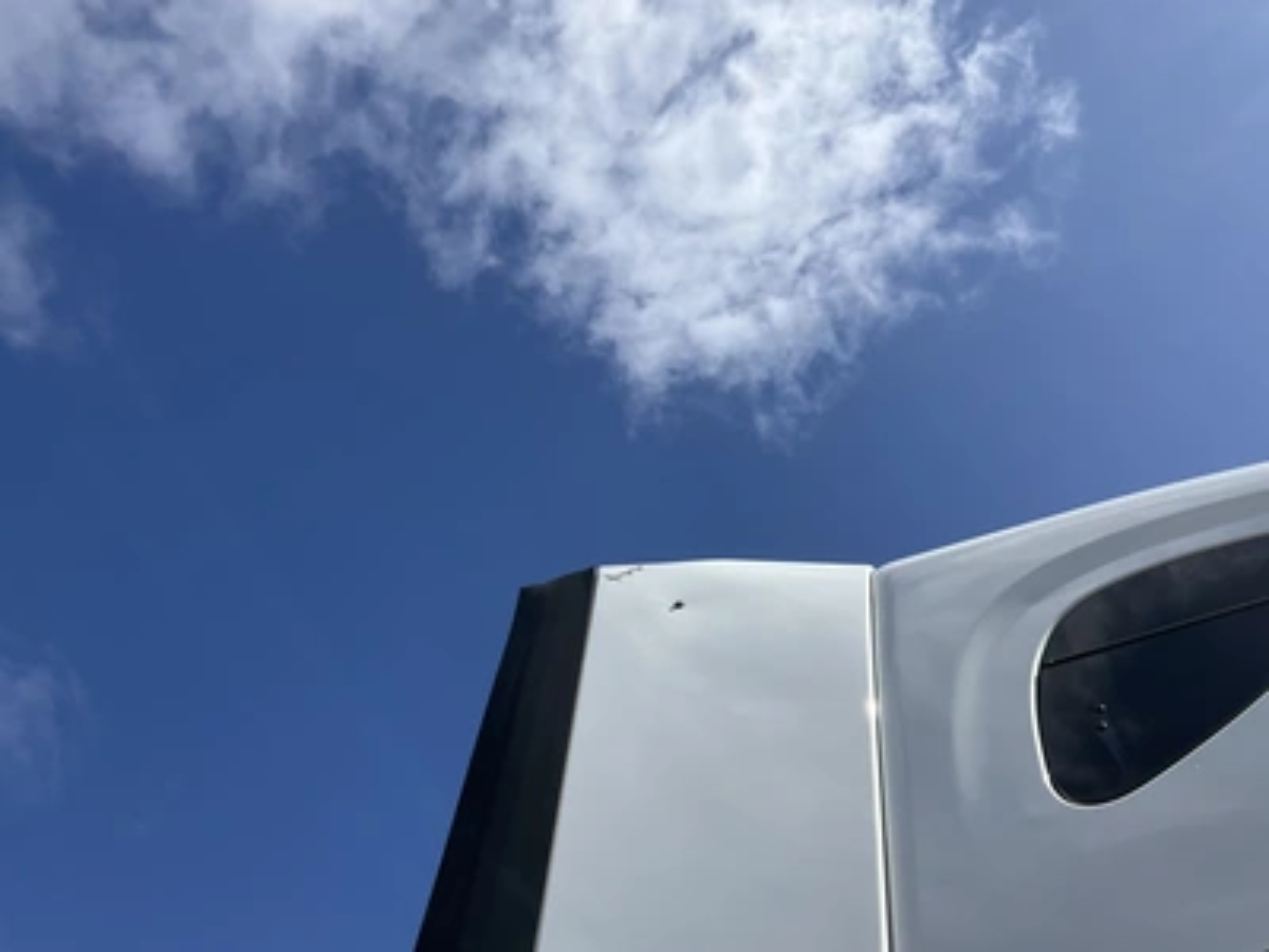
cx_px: 634
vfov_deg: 48.2
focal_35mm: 29
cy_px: 476
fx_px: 1063
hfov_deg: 61.7
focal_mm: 3
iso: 25
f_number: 1.8
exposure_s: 1/2227
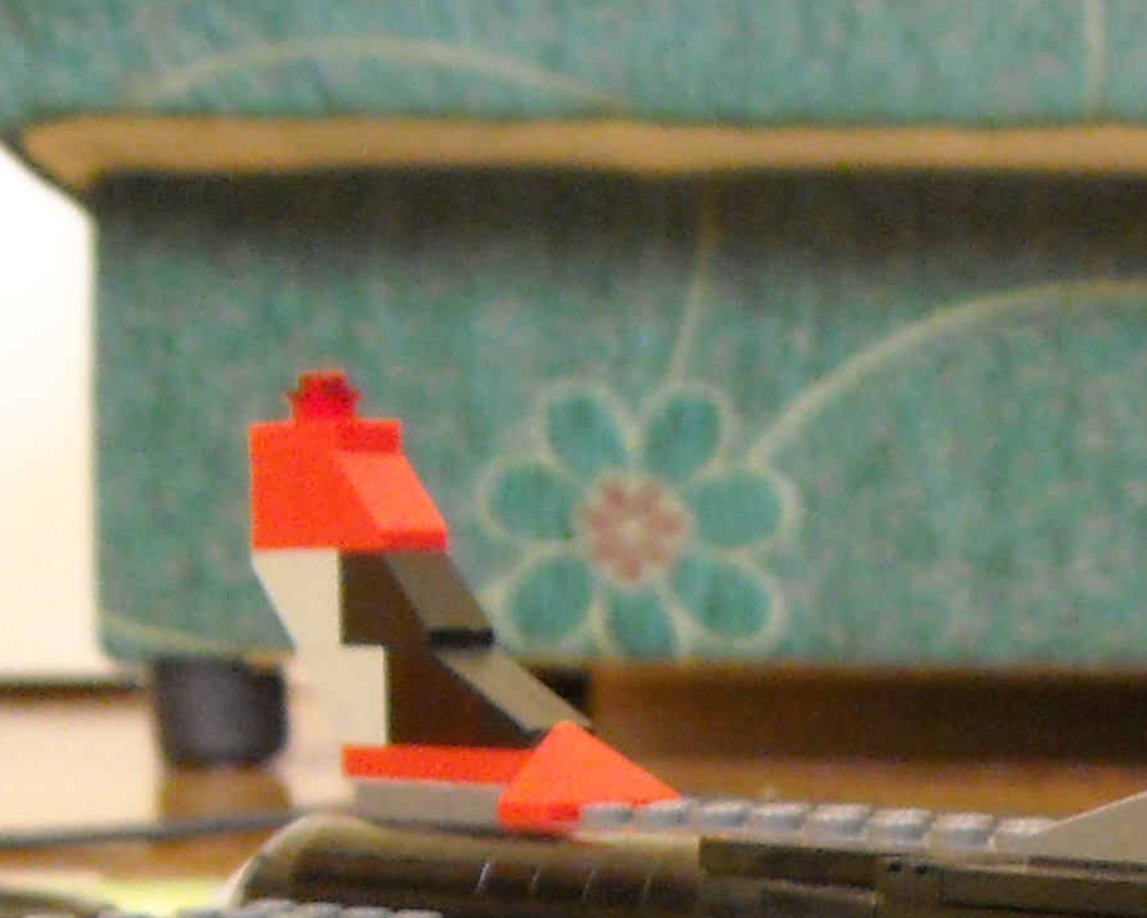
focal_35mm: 116
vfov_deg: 12.5
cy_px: 1452
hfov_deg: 16.1
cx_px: 1281
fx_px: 3938
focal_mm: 5.7
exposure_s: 1/15
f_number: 2.8
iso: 400
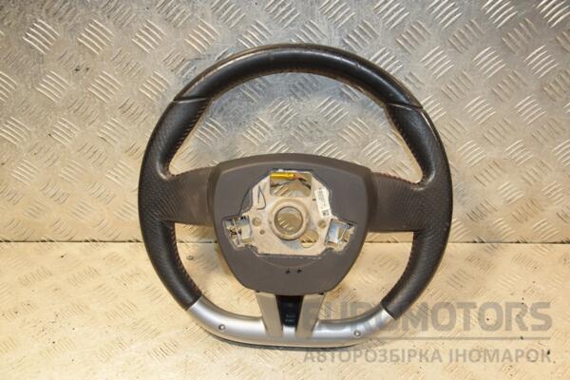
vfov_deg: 31.9
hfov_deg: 46.4
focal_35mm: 42
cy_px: 190
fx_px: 665
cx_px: 285
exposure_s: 1/200
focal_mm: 28
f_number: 5
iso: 800
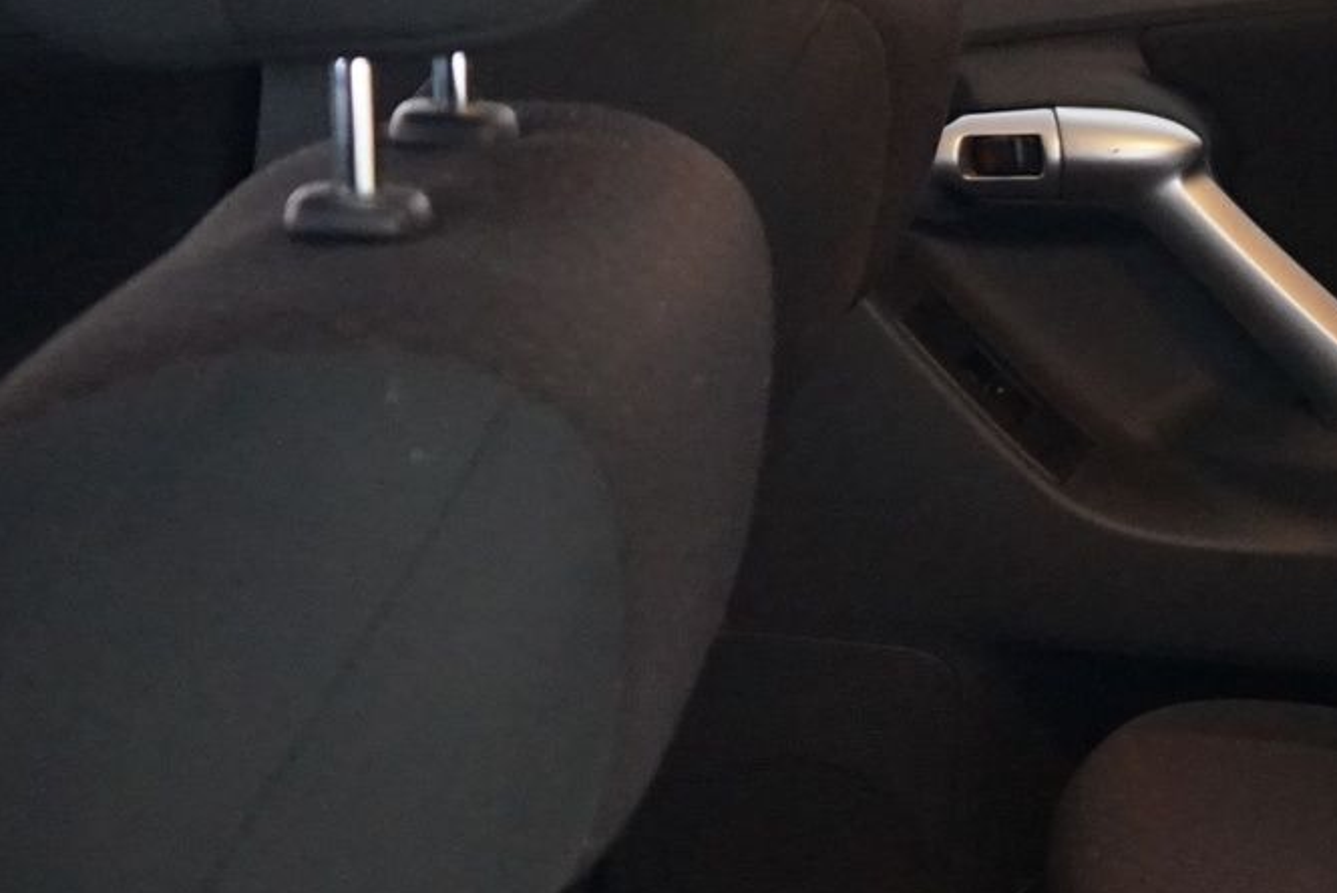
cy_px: 936
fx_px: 4050
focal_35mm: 109
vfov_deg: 12.4
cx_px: 1820
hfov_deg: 17.4
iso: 4000
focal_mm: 29
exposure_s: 1/13
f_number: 4
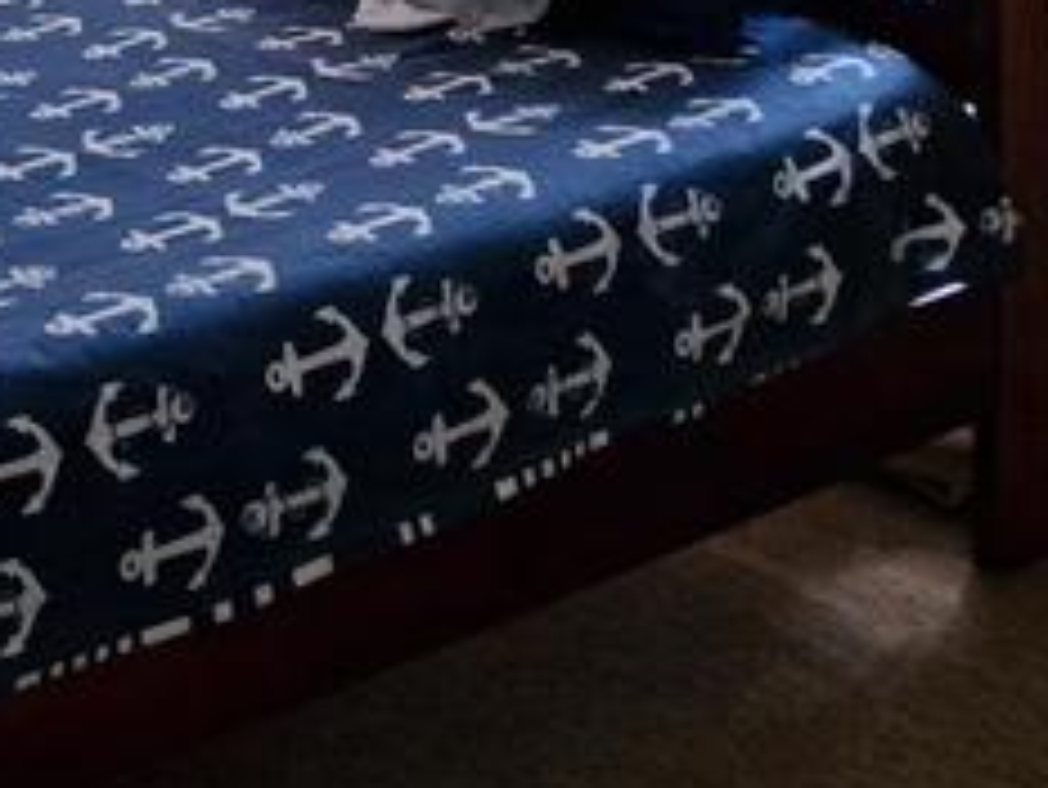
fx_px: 2393
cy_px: -365
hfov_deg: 21.8
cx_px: -387
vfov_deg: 17.0
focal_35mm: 79
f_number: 1.8
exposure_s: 1/180
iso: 160
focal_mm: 5.54
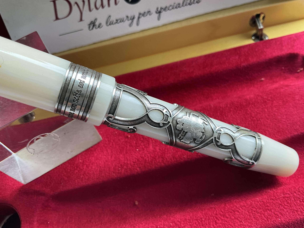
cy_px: 114
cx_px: 152
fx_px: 255
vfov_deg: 48.2
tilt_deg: -58.4
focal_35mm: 29
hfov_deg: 61.7
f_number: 1.8
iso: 50
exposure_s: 1/122
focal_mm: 3
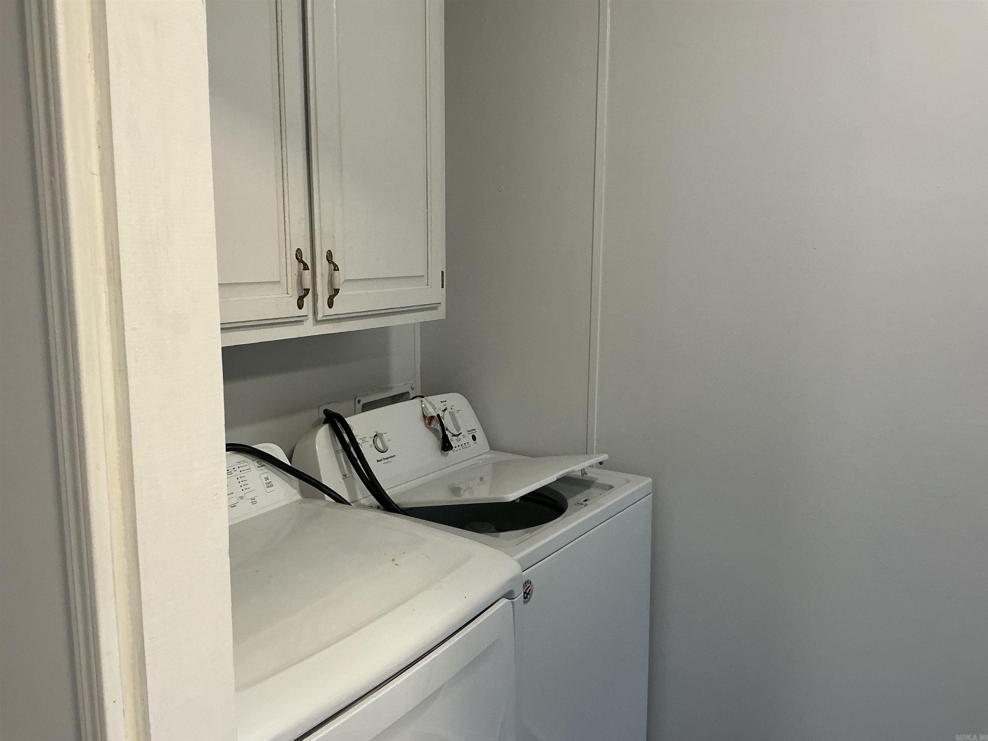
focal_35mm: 28
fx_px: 799
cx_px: 494
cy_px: 370
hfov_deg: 63.4
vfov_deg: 49.7
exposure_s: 1/60
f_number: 1.8
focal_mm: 3
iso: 100
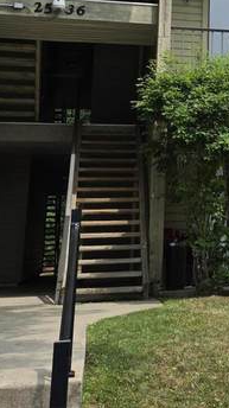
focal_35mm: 70
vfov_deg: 28.8
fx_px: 757
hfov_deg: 15.8
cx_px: 348
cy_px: 31
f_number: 1.4
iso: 64
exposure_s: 1/7939
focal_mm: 6.5
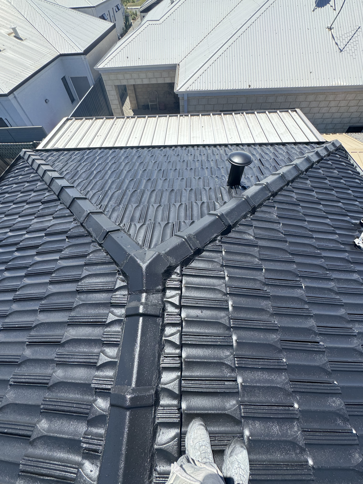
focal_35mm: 14
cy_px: 242
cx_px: 182
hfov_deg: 85.7
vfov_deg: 102.1
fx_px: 196
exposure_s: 1/763
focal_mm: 2.22
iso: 50
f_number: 2.2
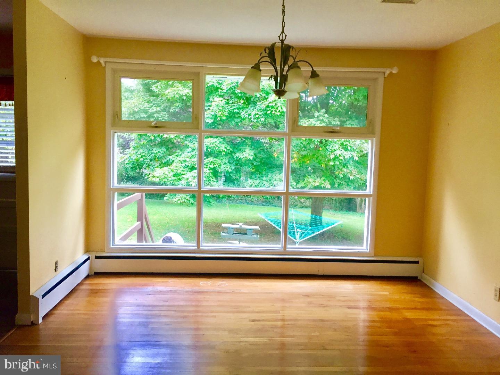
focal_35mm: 29
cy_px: 188
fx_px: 419
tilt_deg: -4.7
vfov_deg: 48.2
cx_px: 250
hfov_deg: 61.7
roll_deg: -0.7
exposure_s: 1/30
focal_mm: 4.15
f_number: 2.2
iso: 40
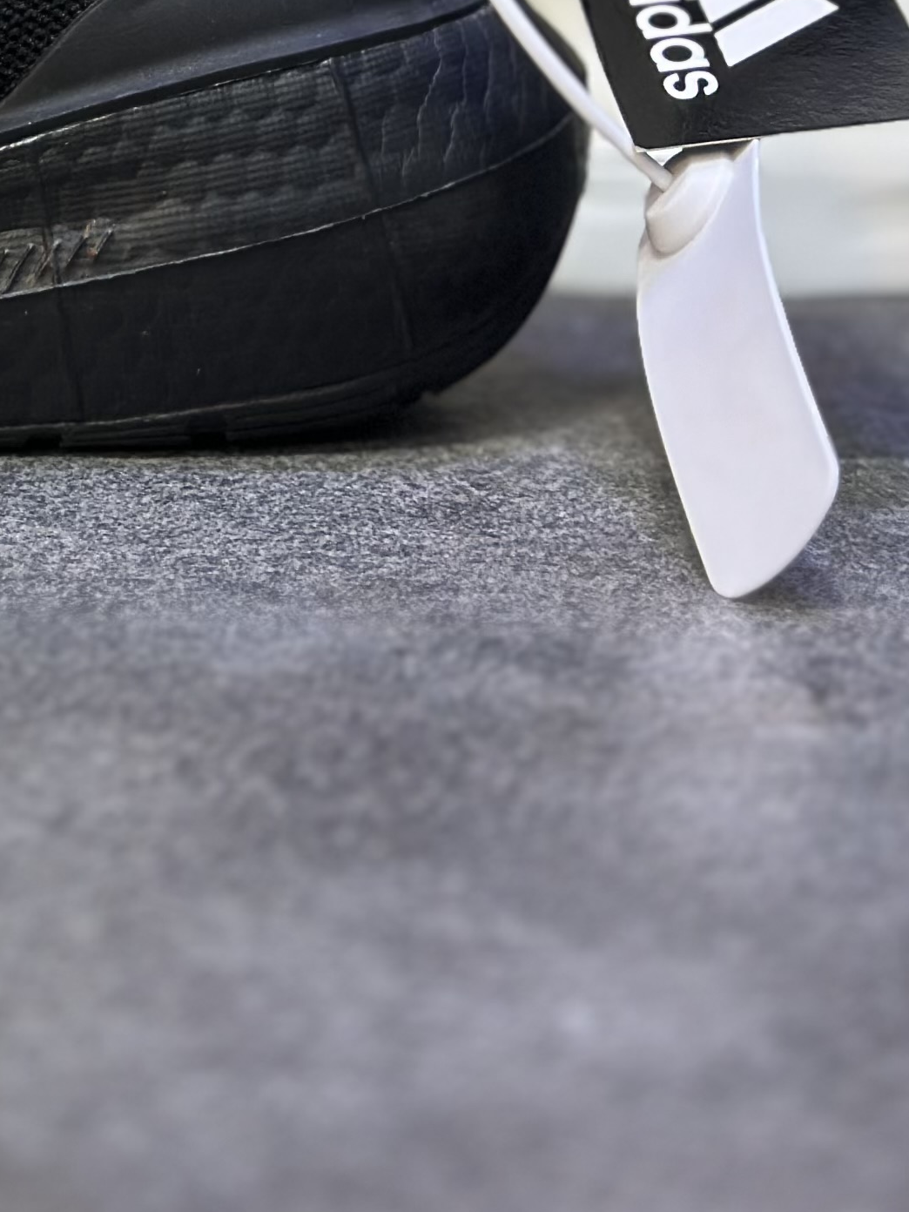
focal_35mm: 139
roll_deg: -0.6
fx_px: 4867
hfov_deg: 10.4
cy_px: -506
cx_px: -276
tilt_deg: -3.6
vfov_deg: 13.5
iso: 64
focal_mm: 6.86
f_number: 1.78
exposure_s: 1/155
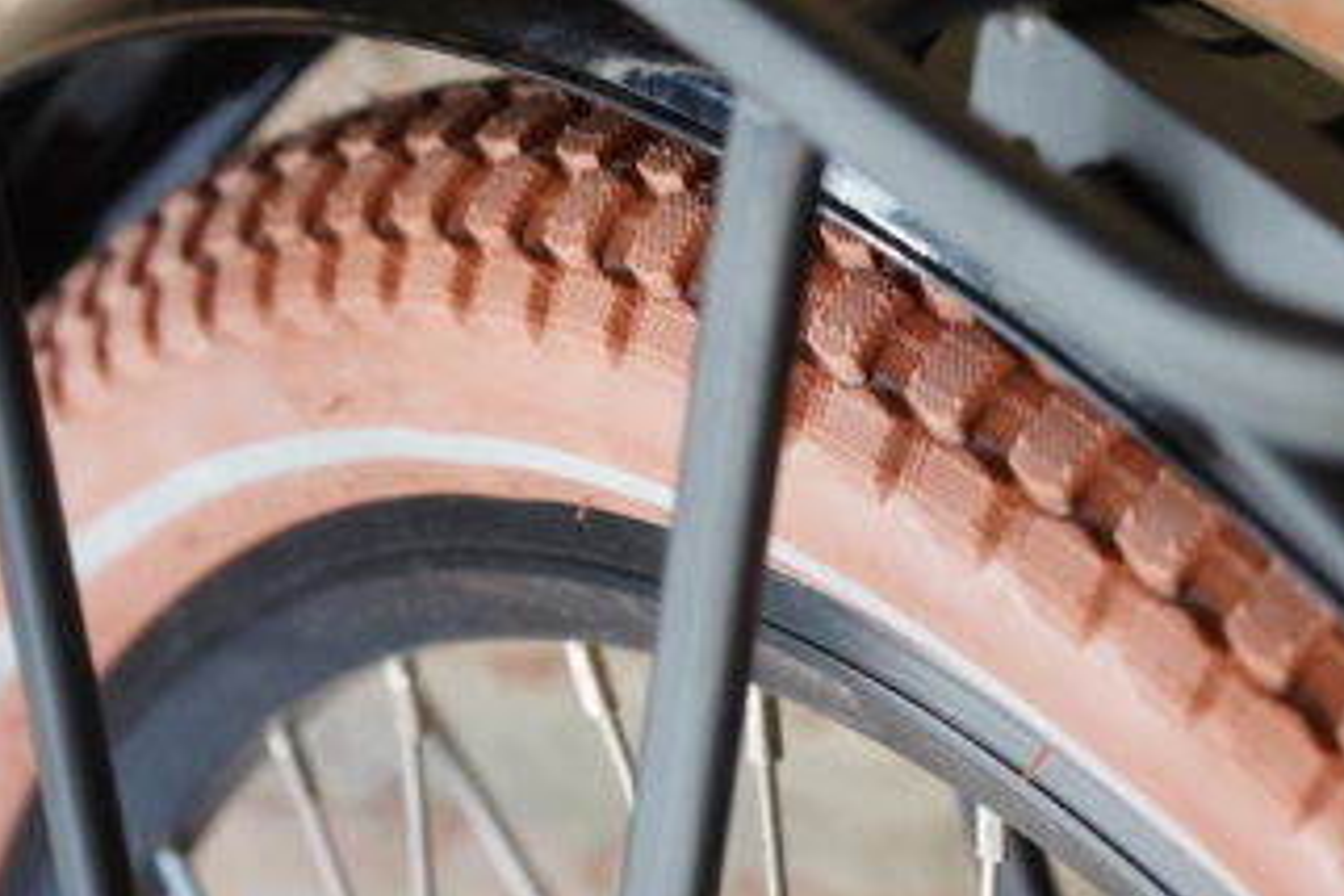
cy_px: -172
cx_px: 929
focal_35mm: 129
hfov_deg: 15.8
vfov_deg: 10.5
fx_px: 4816
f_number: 5
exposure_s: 1/160
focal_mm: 54
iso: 800
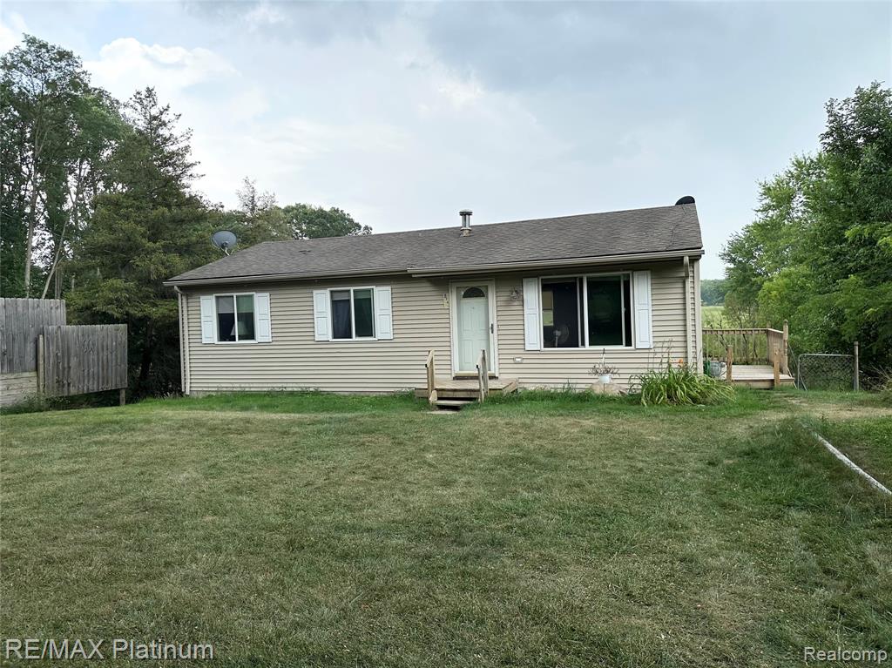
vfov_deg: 56.8
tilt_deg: -0.9
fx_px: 618
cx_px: 446
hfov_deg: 71.6
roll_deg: +1.8
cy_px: 334
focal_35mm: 24
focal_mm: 6.86
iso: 80
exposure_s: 1/1495
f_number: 1.78
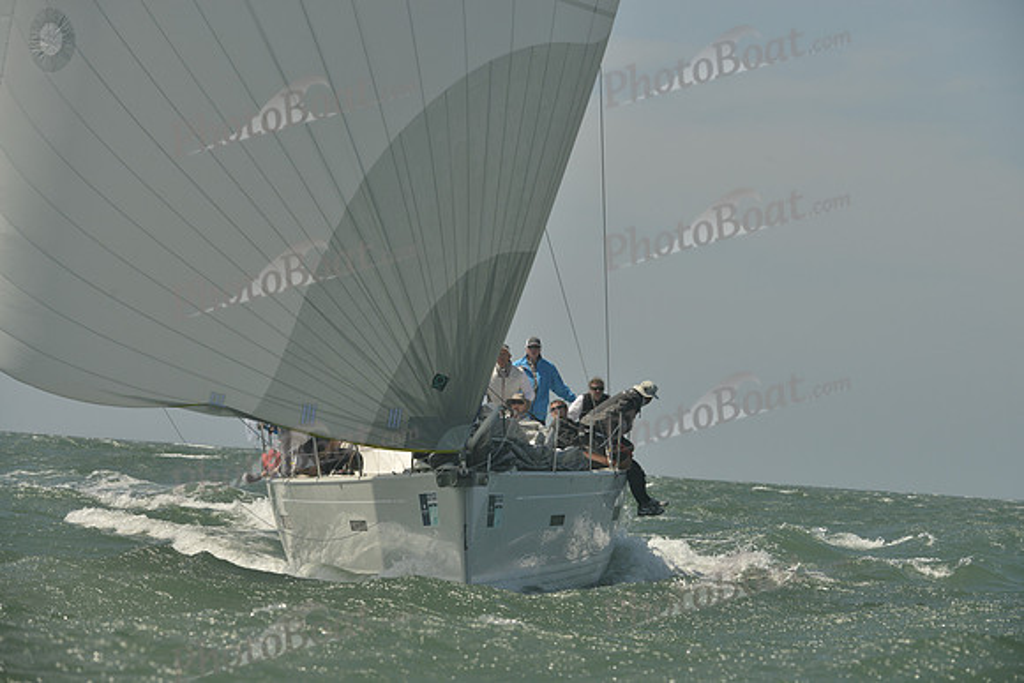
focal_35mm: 200
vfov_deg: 6.9
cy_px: 342
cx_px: 512
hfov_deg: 10.3
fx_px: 5690
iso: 280
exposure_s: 1/1250
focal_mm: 200
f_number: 9
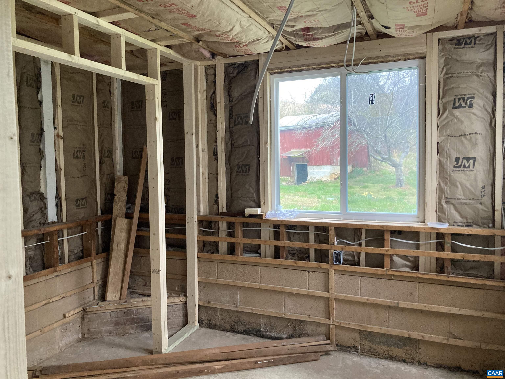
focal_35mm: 28
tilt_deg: -3.9
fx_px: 408
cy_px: 190
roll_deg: +0.9
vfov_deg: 49.7
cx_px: 252
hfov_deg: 63.4
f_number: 1.8
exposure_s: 1/60
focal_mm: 3.99
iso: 320
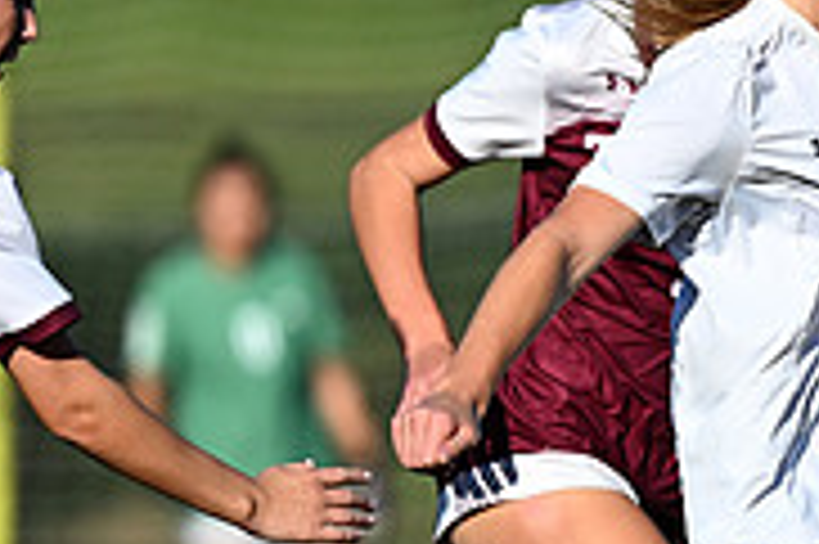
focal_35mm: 1593
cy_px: 362
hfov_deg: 1.3
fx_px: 36207
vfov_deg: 0.9
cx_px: 909
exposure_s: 1/2000
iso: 400
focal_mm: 500
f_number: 5.6
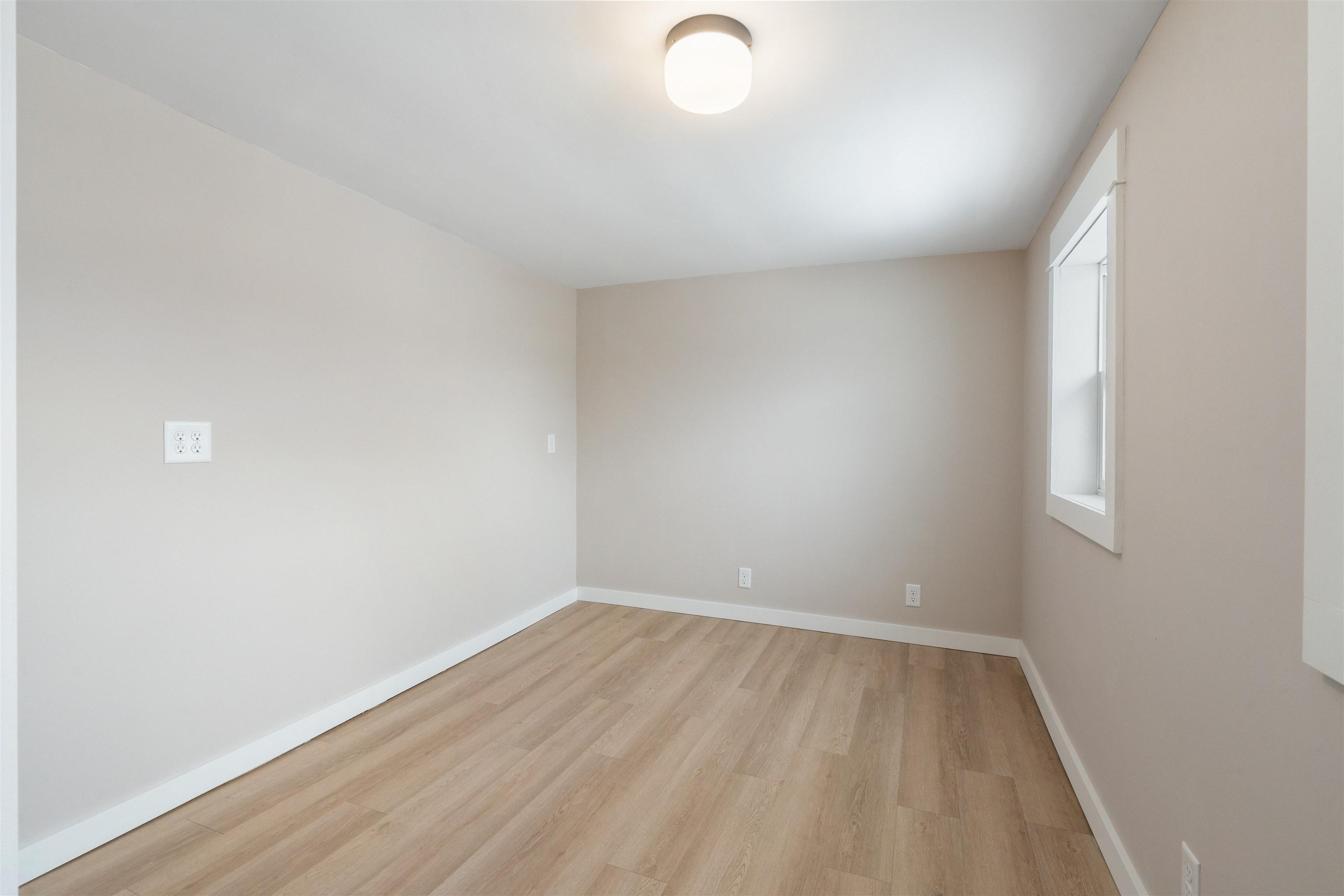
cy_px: 448
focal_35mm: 16
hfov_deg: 96.7
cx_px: 672
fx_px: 597
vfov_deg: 73.7
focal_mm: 16
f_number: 10
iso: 800
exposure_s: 1/30
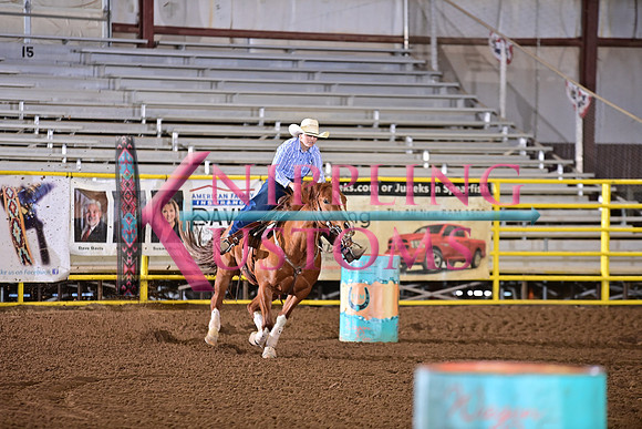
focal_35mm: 200
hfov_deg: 10.3
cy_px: 214
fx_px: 3567
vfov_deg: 6.9
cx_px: 321
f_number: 3.2
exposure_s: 1/200
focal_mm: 200
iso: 1250
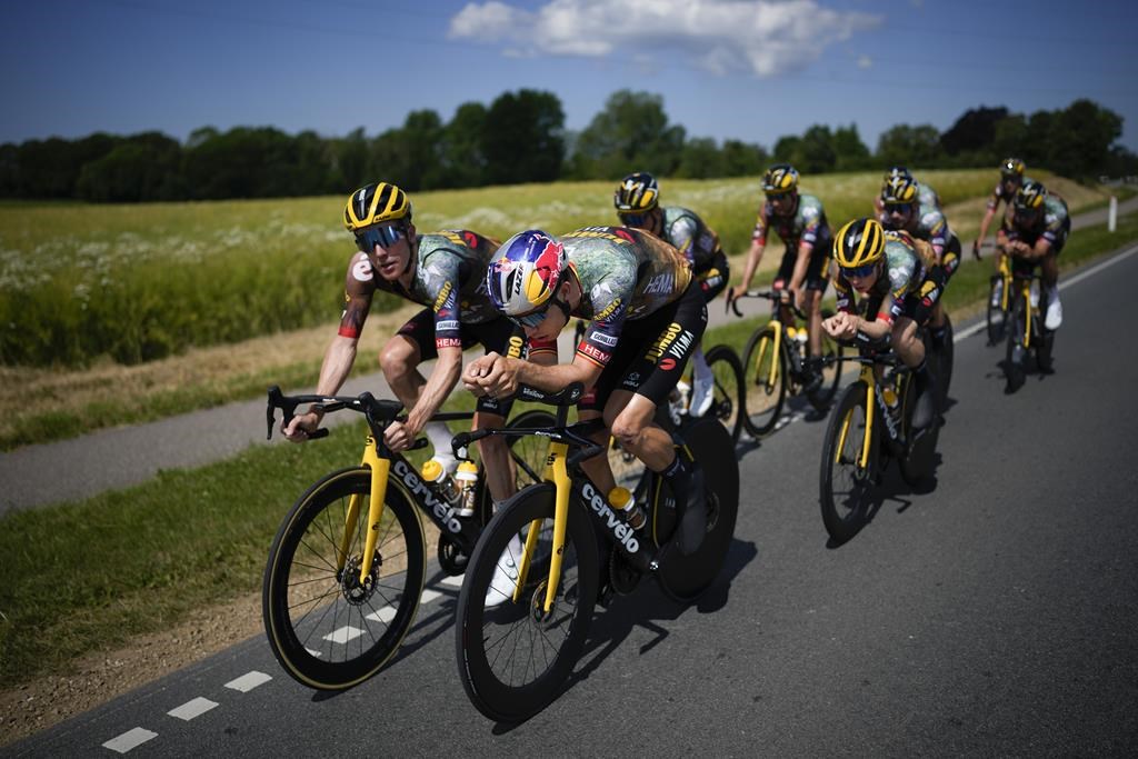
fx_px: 1106
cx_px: 569
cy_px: 380
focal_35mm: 35
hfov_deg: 54.4
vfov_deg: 37.9
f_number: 1.6
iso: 100
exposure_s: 1/16000
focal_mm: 35
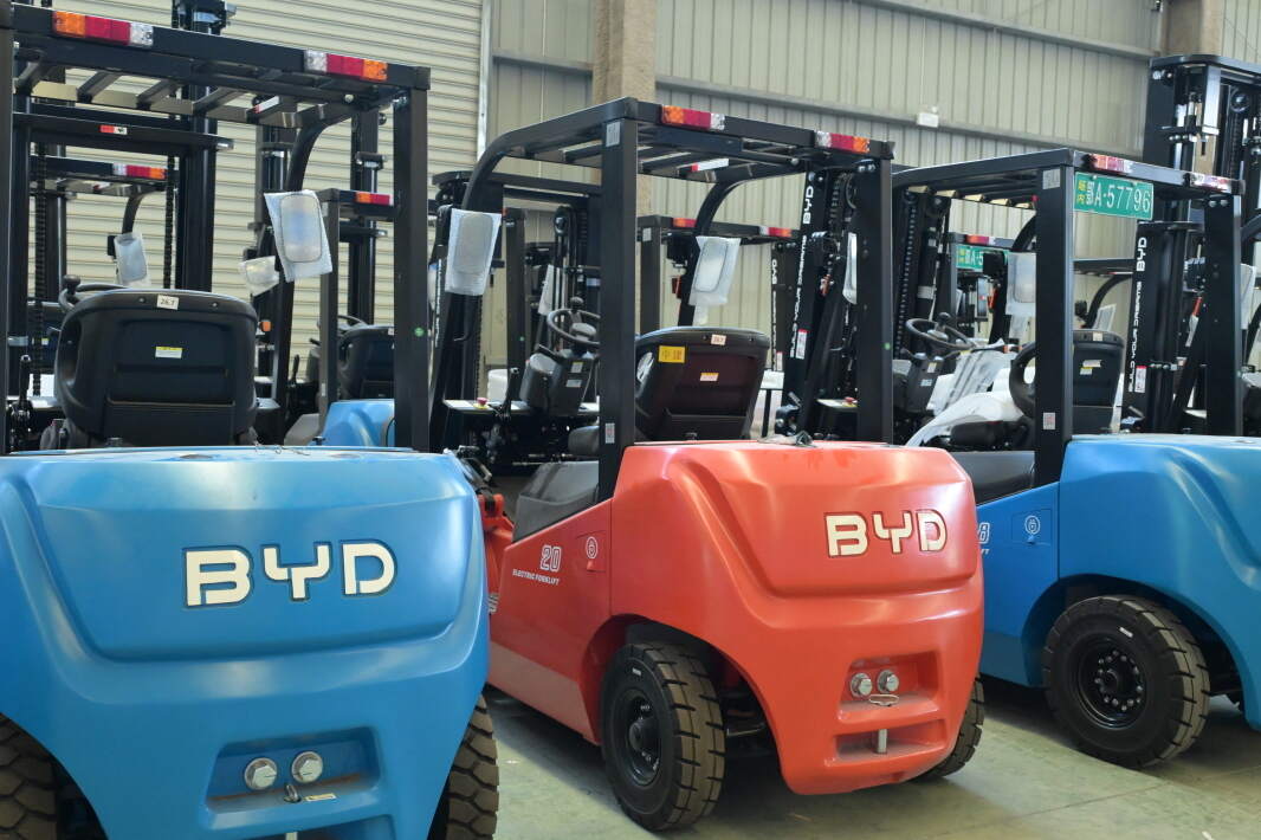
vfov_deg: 36.9
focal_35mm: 36
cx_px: 630
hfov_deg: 53.1
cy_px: 420
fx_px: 1261
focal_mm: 24
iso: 3200
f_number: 4
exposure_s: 1/250
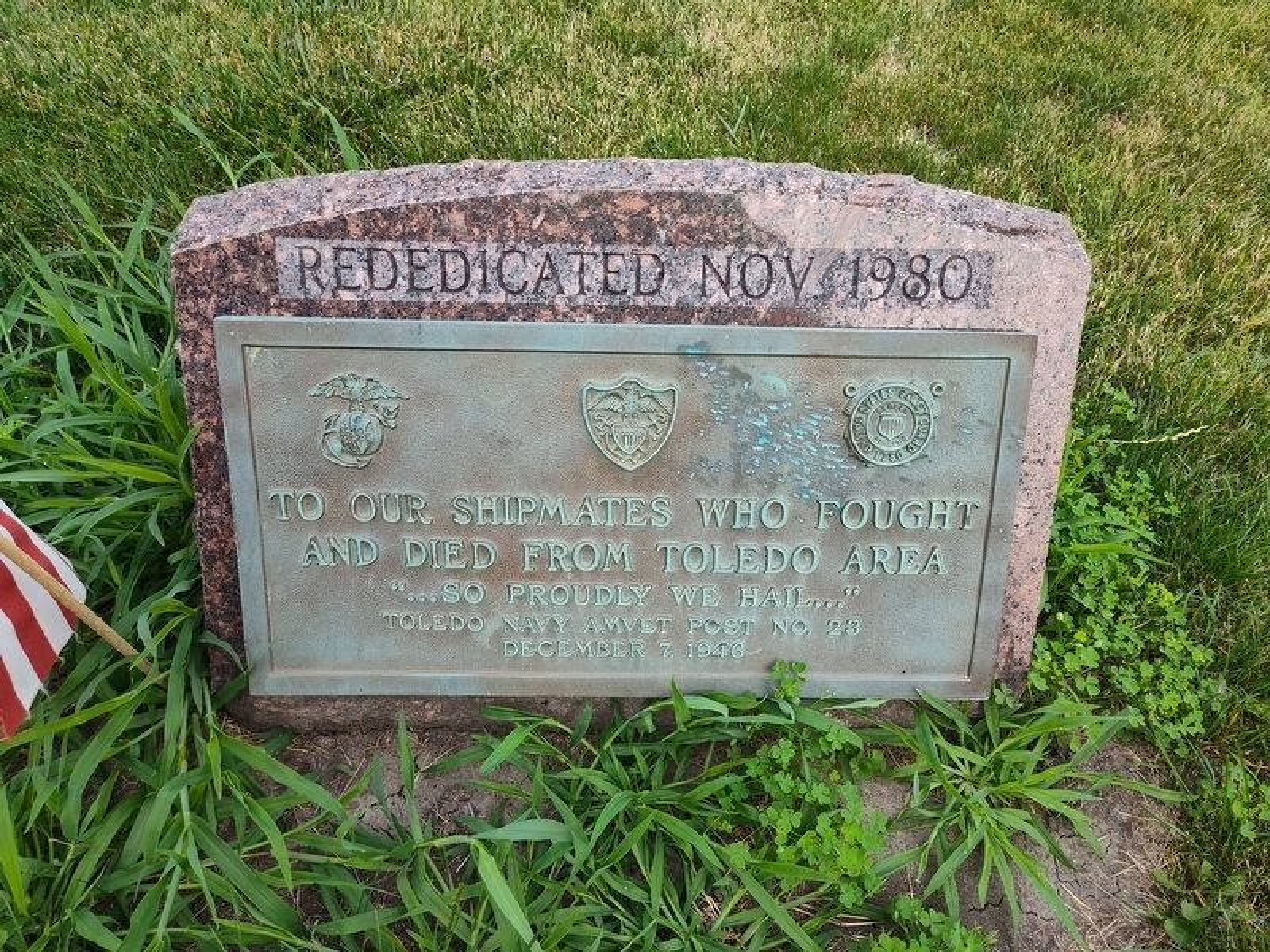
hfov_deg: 73.9
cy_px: 476
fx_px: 844
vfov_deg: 58.9
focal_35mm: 23
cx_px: 635
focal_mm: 5.56
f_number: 1.8
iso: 100
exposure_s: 1/202
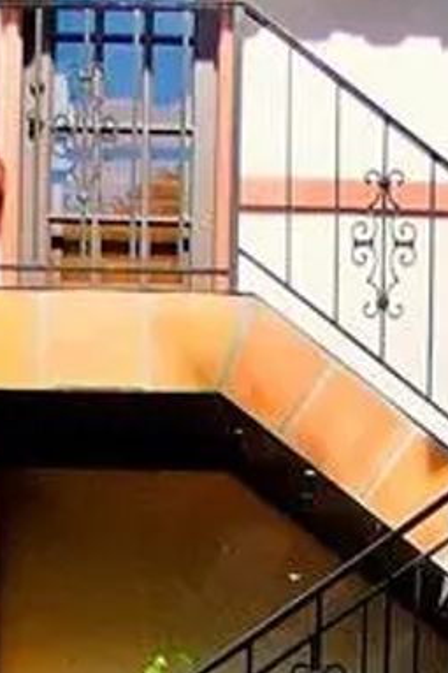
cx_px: 313
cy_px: 832
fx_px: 1177
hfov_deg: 21.4
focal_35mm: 63
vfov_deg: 27.6
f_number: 2.2
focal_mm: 1.4
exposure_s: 1/833
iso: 50
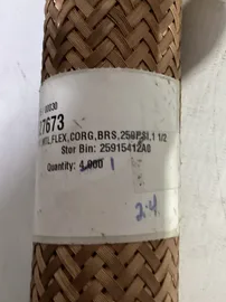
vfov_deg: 41.2
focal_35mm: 46
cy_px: 139
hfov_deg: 31.1
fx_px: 401
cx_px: 162
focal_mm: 3.3
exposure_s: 1/33
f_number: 2.4
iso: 250
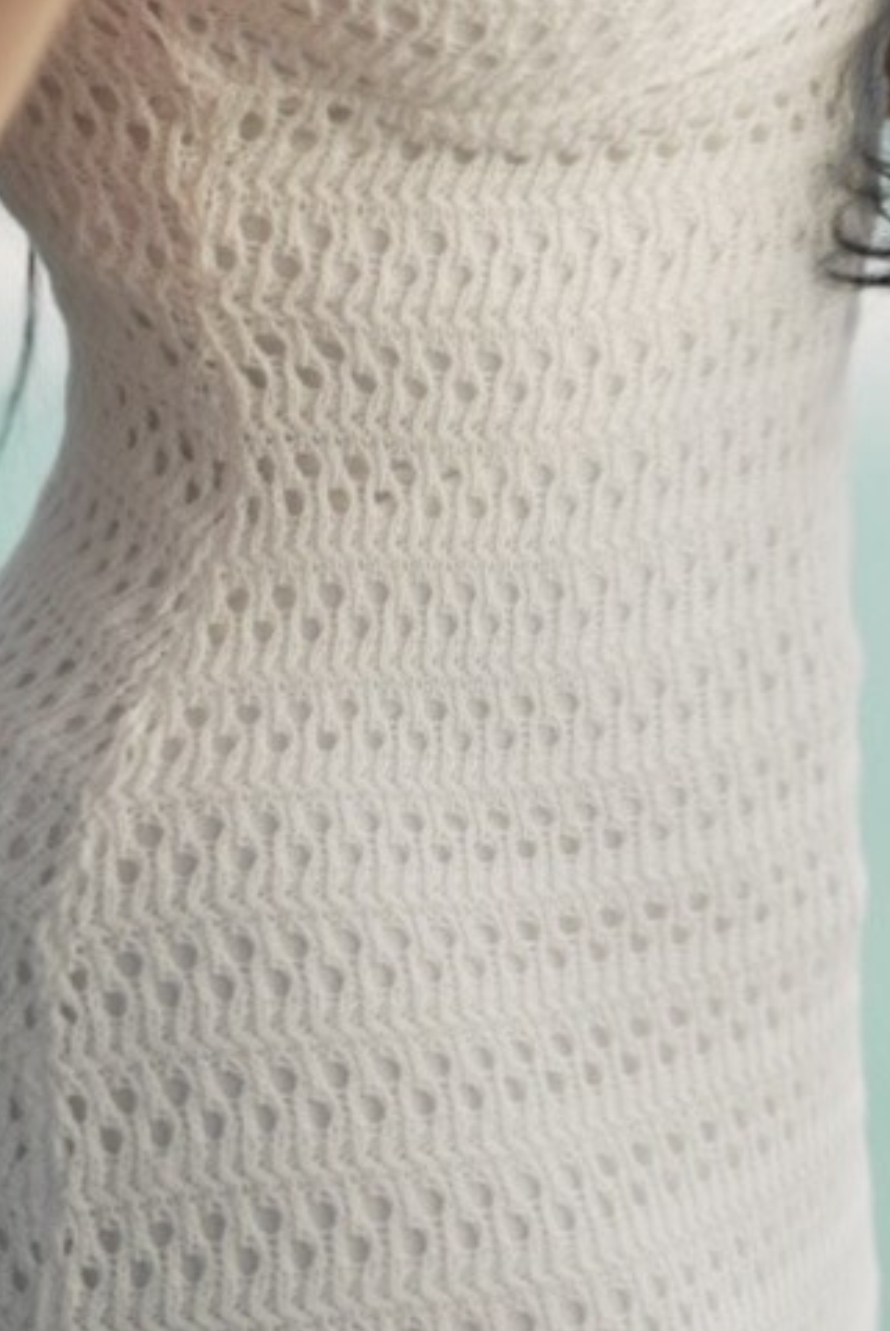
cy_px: -613
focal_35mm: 192
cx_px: 682
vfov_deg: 10.4
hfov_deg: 7.2
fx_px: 7104
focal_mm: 57
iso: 125
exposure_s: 1/50
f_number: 2.8
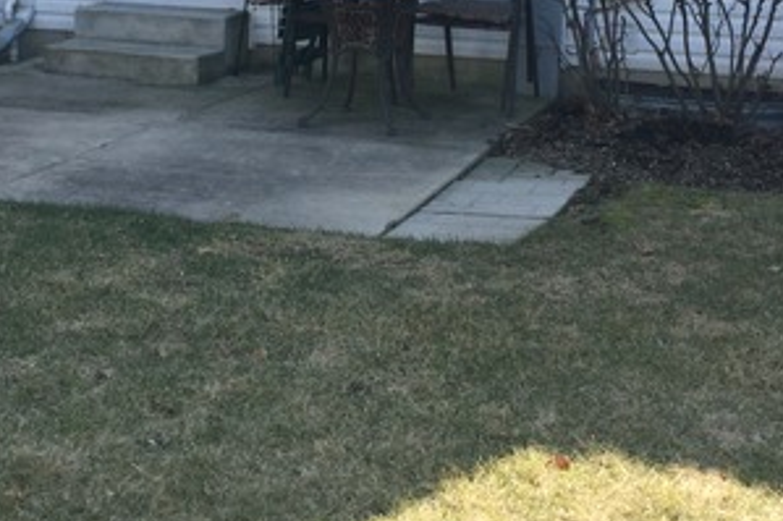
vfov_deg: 18.8
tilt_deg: -7.4
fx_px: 1500
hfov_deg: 29.2
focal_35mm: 69
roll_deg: -1.1
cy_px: -71
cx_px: 348
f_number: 2.4
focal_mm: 3.3
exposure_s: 1/409
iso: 25
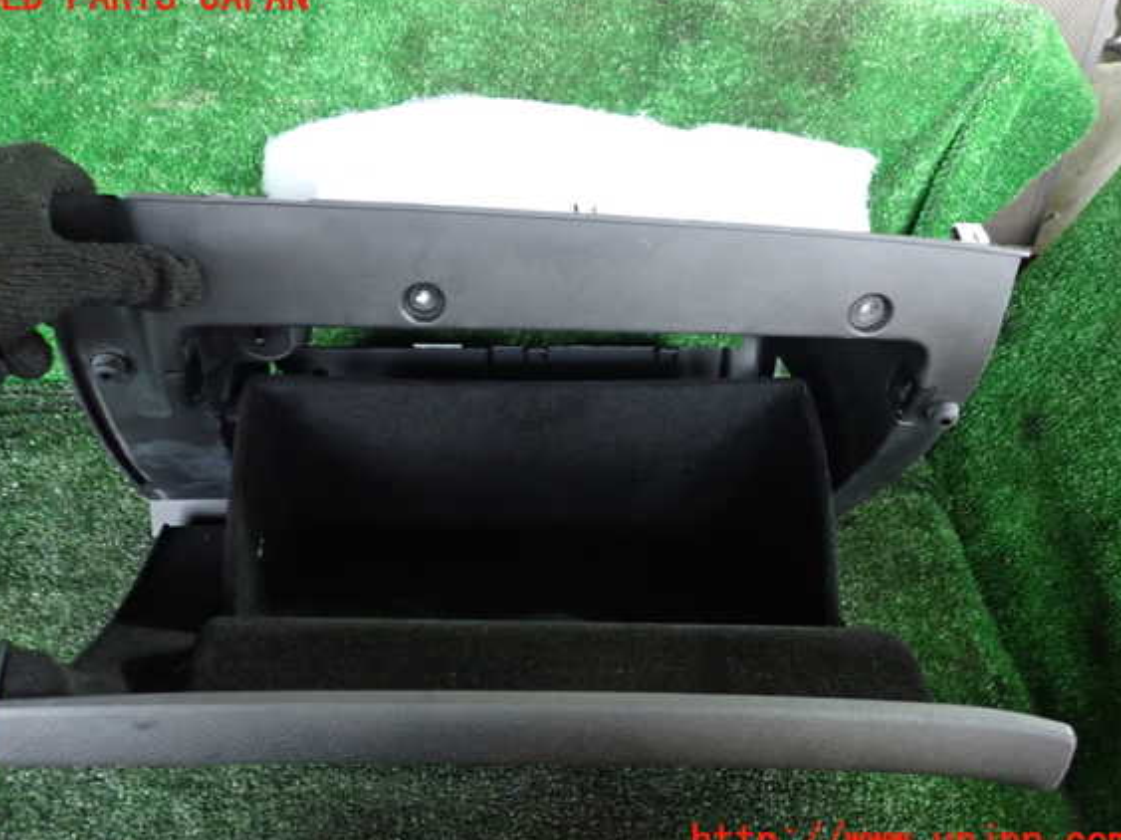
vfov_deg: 44.1
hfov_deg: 56.8
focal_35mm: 32
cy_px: 420
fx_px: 1036
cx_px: 544
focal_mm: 5.4
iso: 800
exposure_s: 1/15
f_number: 2.3
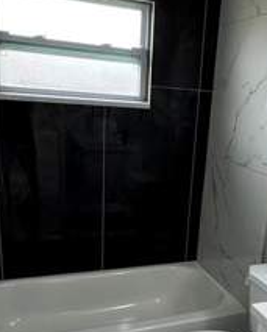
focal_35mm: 41
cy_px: 217
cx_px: 192
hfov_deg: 35.9
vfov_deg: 44.2
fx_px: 404
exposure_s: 1/60
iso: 200
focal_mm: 2.22
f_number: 2.2
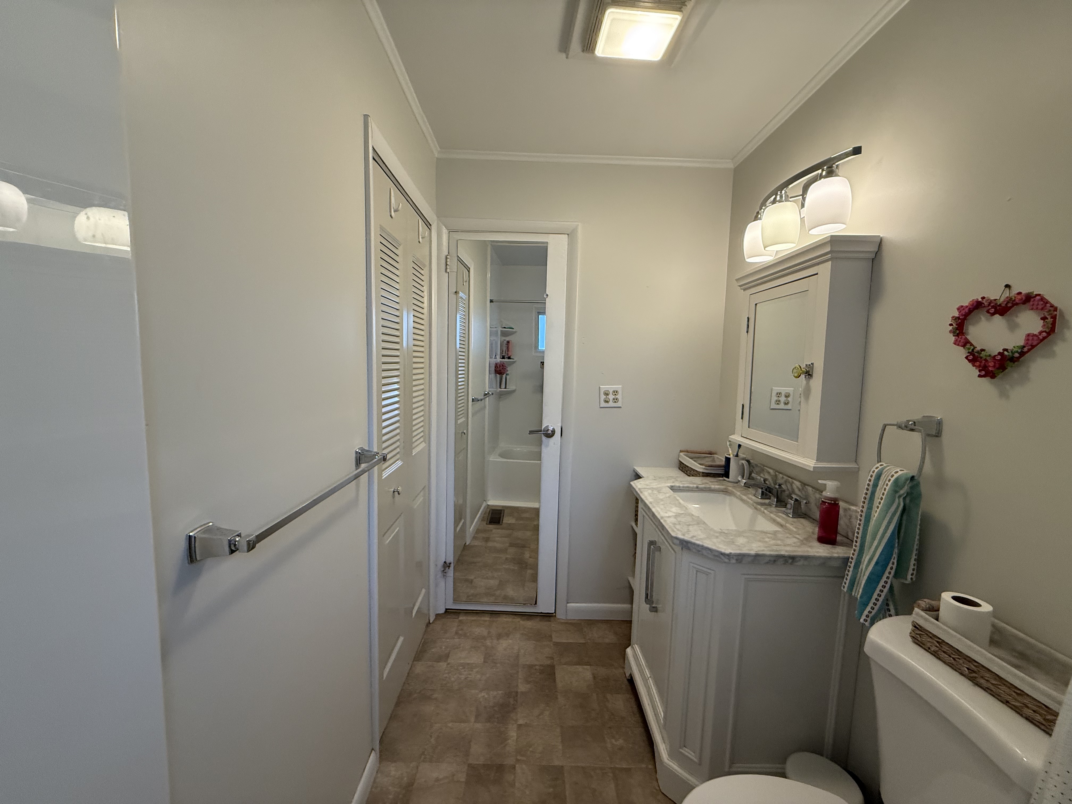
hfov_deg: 102.1
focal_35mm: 14
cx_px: 536
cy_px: 402
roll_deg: -2.0
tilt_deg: -5.8
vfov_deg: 85.7
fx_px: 434
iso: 200
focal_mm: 2.22
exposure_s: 1/120
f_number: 2.2
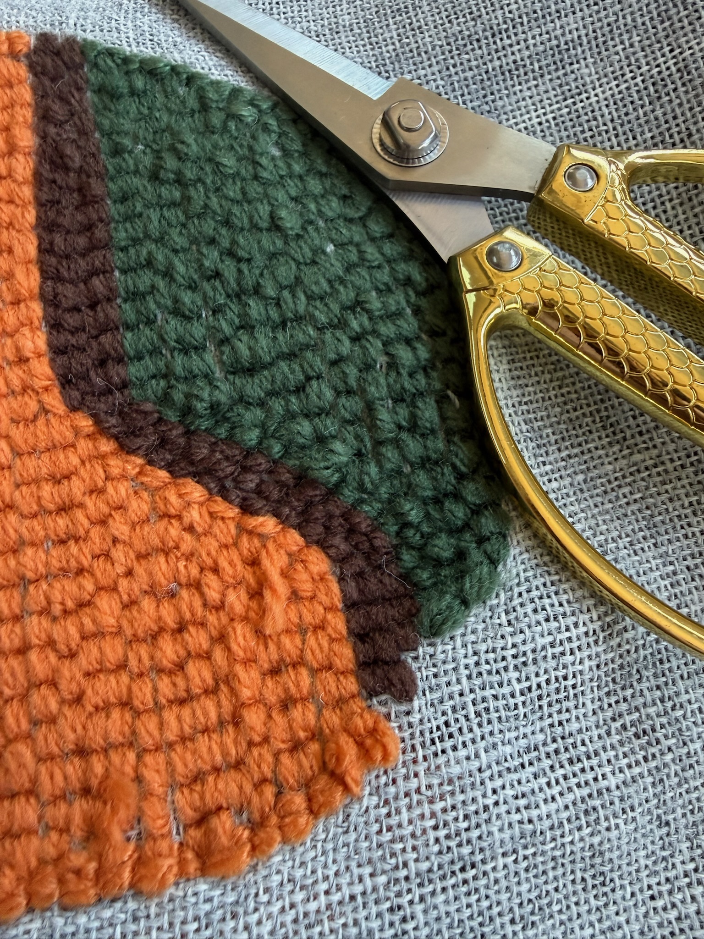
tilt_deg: -74.2
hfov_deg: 56.8
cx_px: 352
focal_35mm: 24
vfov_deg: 71.6
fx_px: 651
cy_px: 470
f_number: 2.2
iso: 320
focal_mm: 2.22
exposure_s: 1/84
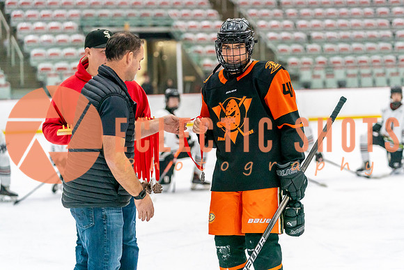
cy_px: 119
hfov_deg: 19.8
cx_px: 226
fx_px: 1156
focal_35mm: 103
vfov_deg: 13.3
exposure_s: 1/1250
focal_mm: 92
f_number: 2.8
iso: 3200
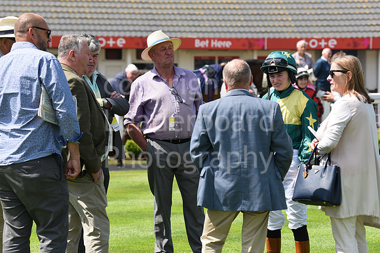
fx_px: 1478
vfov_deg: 9.8
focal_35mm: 140
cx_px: 190
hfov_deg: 14.7
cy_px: 126
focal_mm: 140
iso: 400
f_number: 5.6
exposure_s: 1/1600
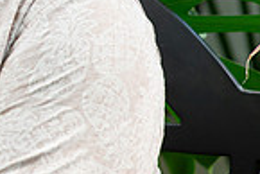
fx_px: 2451
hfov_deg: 6.0
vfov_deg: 4.1
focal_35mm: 339
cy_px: -17
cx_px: -206
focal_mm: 85
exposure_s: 1/160
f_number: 4
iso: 1000
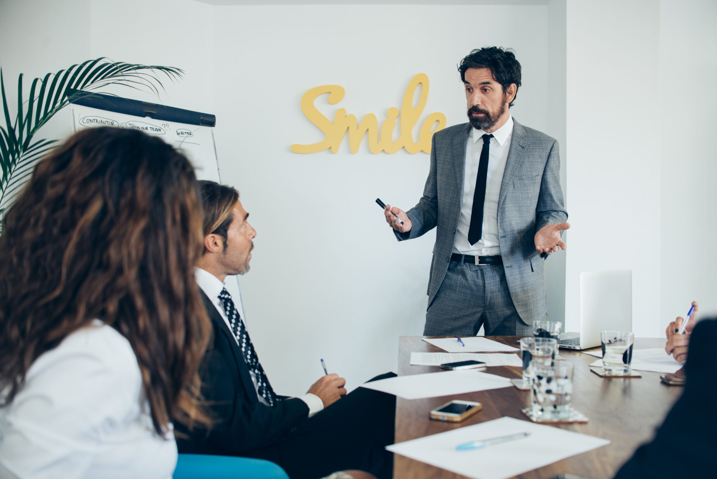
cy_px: 240
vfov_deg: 37.9
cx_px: 358
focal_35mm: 35
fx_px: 697
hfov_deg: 54.4
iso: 800
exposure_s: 1/160
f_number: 3.5
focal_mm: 35
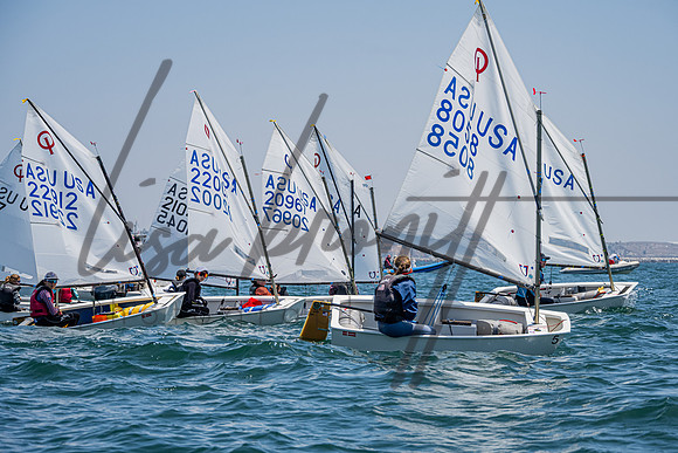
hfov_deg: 17.4
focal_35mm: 118
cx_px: 358
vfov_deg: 11.7
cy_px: 237
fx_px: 2213
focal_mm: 105
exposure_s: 1/2500
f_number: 6.7
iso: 500
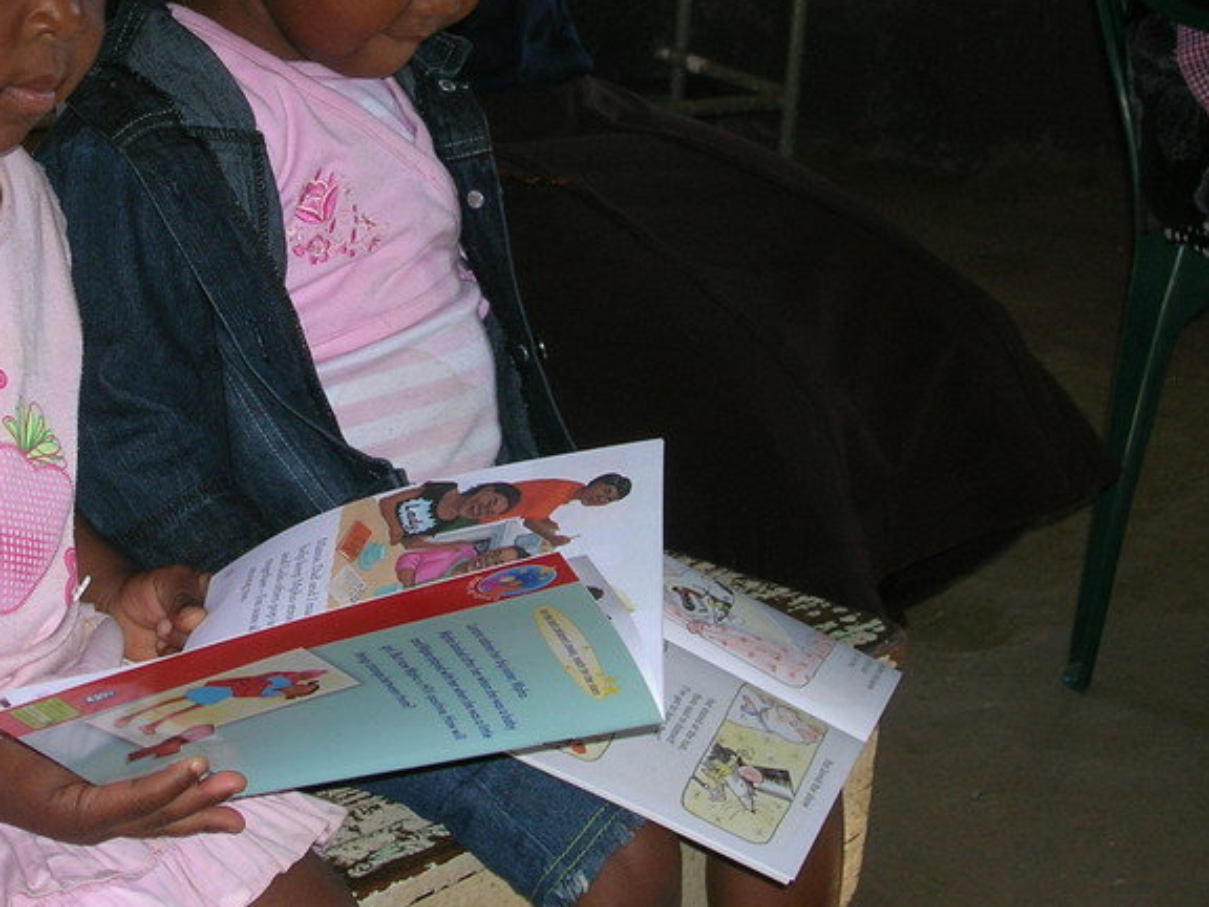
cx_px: 378
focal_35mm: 96
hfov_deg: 20.4
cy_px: 241
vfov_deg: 15.3
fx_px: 3353
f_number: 3.4
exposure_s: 1/60.1
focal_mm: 9
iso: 54
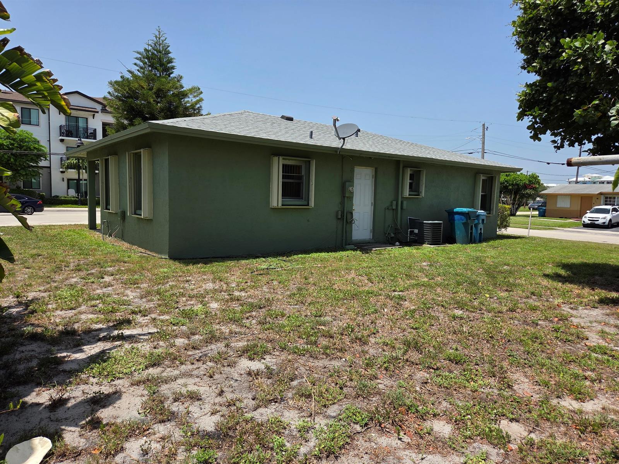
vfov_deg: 58.9
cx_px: 310
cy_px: 232
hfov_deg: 73.9
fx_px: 411
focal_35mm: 23
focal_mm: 5.4
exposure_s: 1/4885
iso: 80
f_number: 1.8
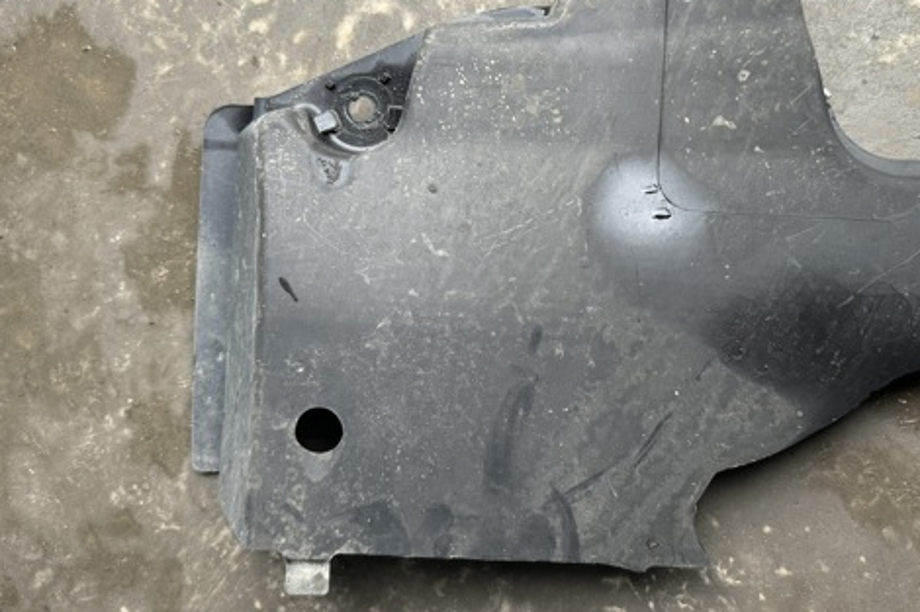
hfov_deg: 55.6
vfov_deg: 38.7
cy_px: 254
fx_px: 869
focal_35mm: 34
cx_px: 532
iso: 200
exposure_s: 1/121
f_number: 1.78
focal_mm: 6.76
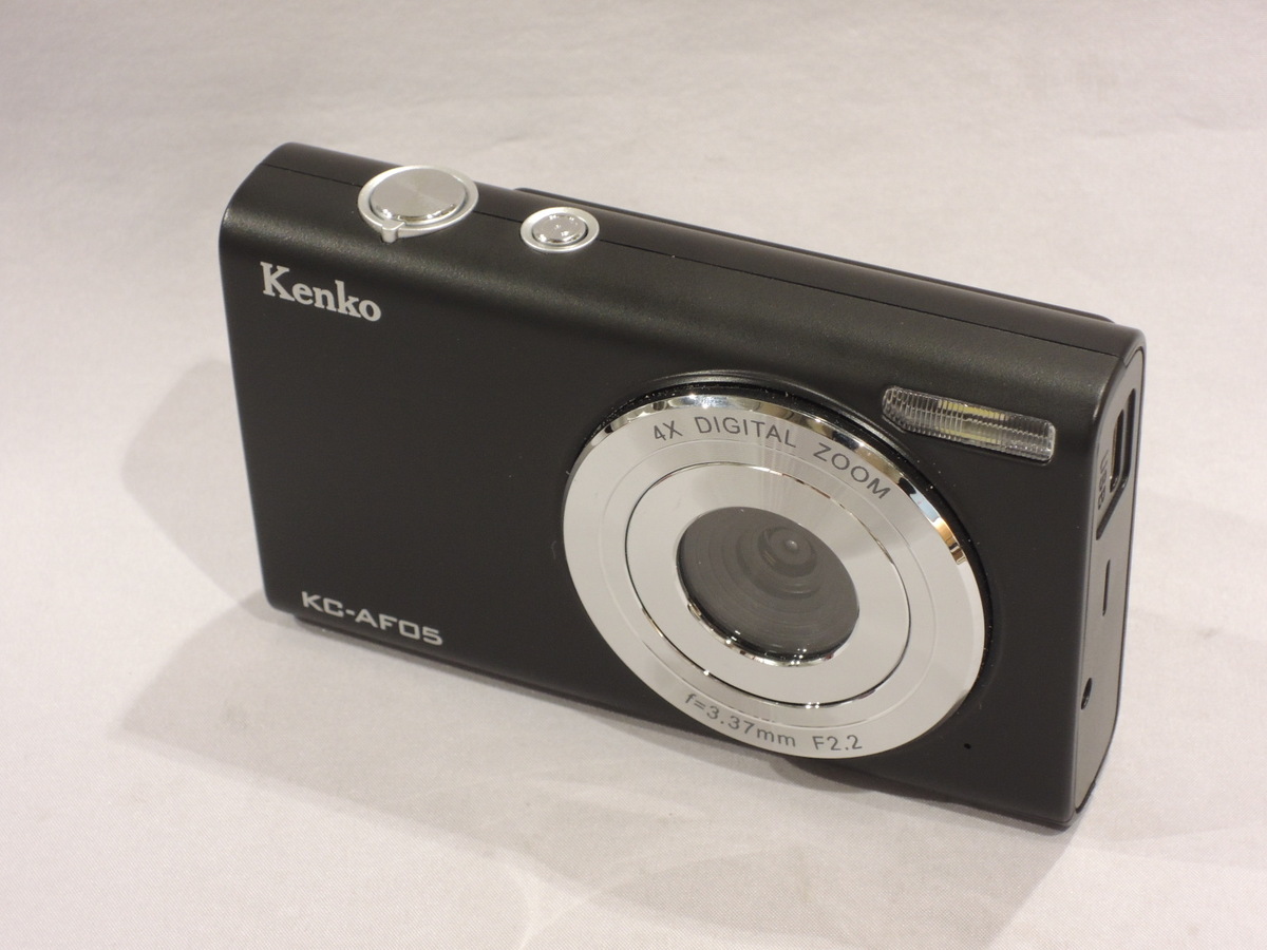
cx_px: 634
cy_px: 475
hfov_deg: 19.6
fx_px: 3660
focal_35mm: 100
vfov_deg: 14.8
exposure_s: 1/40
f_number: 5.5
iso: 400
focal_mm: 17.9
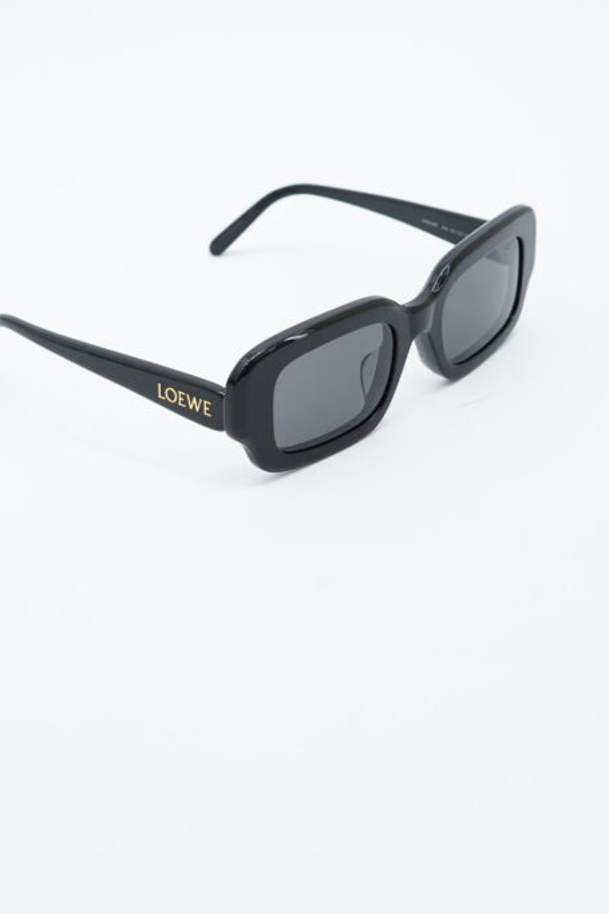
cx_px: 250
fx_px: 1904
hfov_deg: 18.2
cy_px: 305
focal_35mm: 75
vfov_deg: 26.8
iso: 640
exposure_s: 1/20
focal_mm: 50
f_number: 6.3
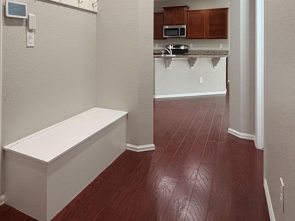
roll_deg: +0.0
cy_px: 44
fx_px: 230
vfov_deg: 48.4
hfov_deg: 64.6
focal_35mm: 27
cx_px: 114
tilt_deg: +1.6
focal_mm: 2.22
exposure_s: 1/120
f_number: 2.2
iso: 250
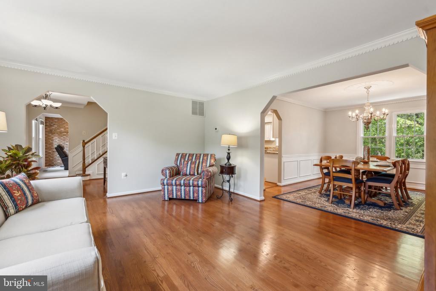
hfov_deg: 96.7
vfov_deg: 73.8
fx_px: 194
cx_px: 218
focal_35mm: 16
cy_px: 146
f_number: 7.1
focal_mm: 16
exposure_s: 1/10
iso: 400
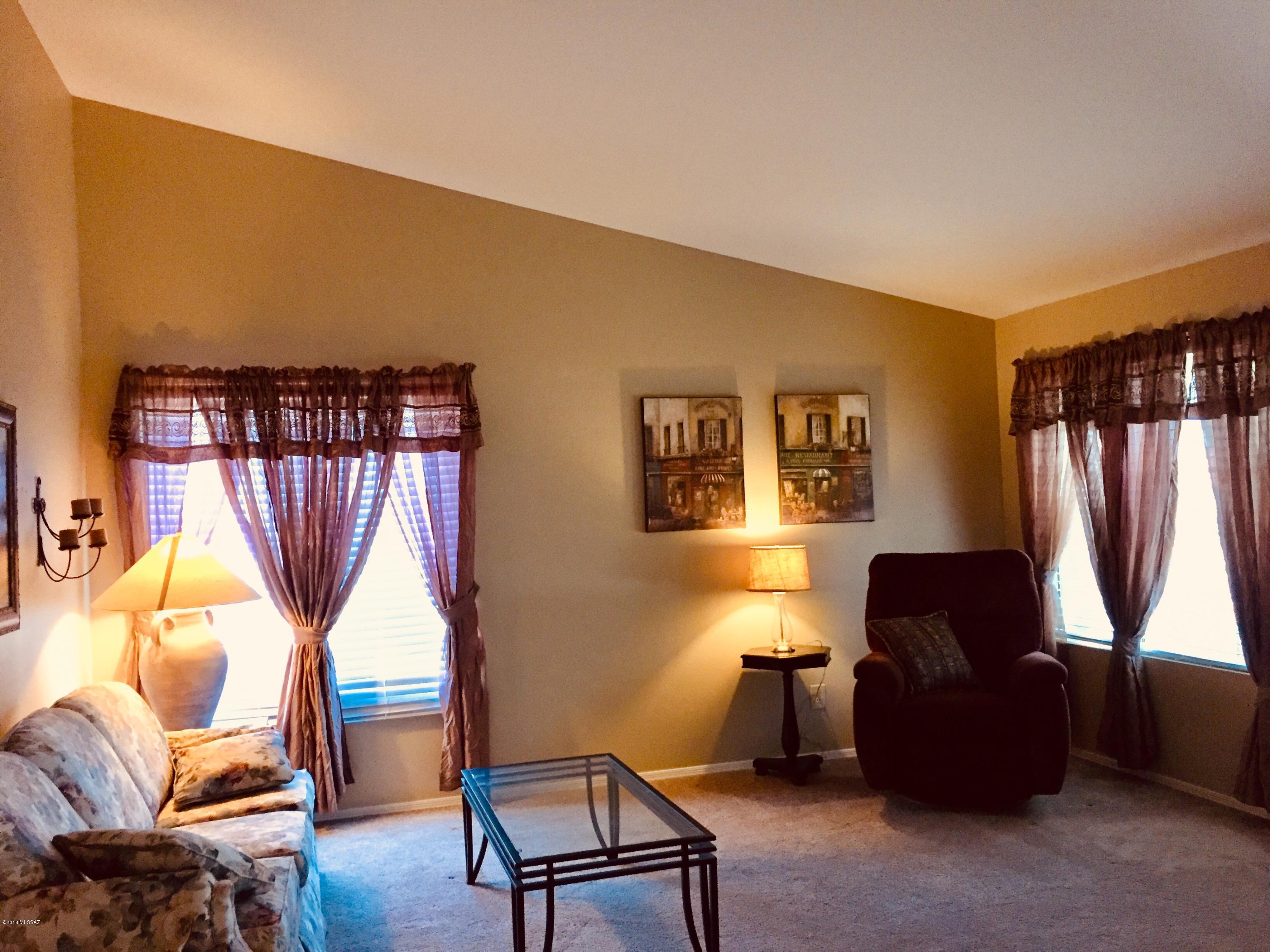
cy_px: 476
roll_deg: +2.7
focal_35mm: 29
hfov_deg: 61.7
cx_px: 635
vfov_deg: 48.2
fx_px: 1064
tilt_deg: +0.6
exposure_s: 1/30
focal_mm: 4.15
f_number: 2.2
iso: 250
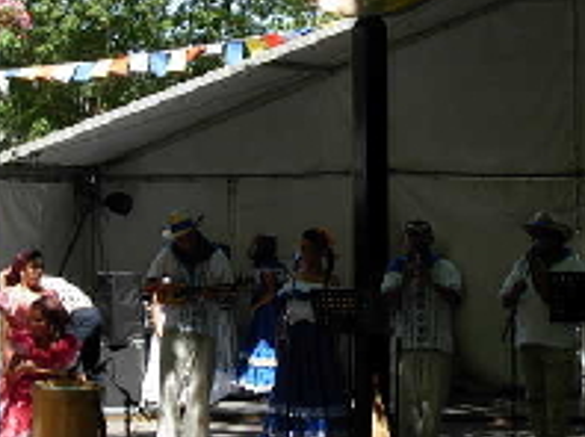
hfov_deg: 11.6
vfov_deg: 8.7
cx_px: 168
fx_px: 2869
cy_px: 89
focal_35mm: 170
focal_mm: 11.5
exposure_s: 1/456
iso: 79
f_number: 3.5
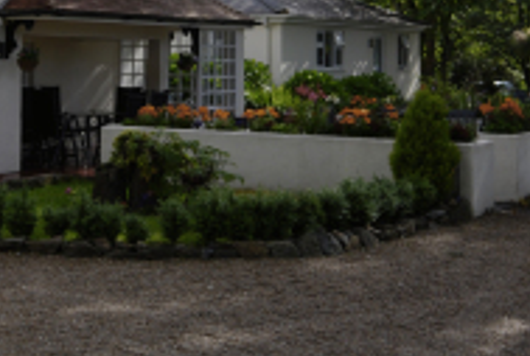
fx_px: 1166
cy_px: 11
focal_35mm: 79
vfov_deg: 17.0
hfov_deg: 25.2
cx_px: 119
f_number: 11
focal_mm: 20
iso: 100
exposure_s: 1/80
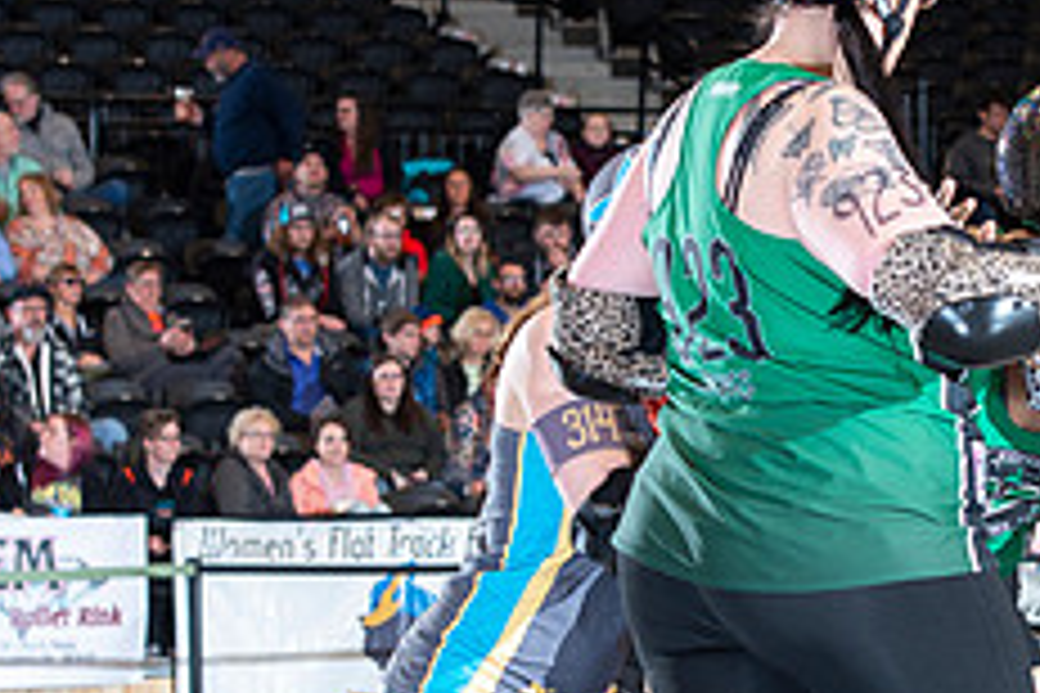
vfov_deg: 7.8
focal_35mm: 176
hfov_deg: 11.6
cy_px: 551
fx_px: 5084
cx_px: 878
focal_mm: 70
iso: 640
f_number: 5.6
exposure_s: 1/160
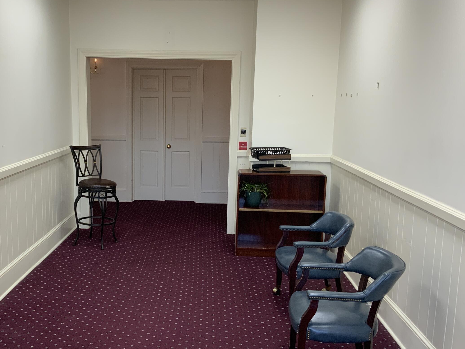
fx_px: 564
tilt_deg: -9.3
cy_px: 193
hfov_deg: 44.4
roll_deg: -1.4
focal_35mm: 42
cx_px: 175
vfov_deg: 34.3
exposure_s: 1/62
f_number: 1.8
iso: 40
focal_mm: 3
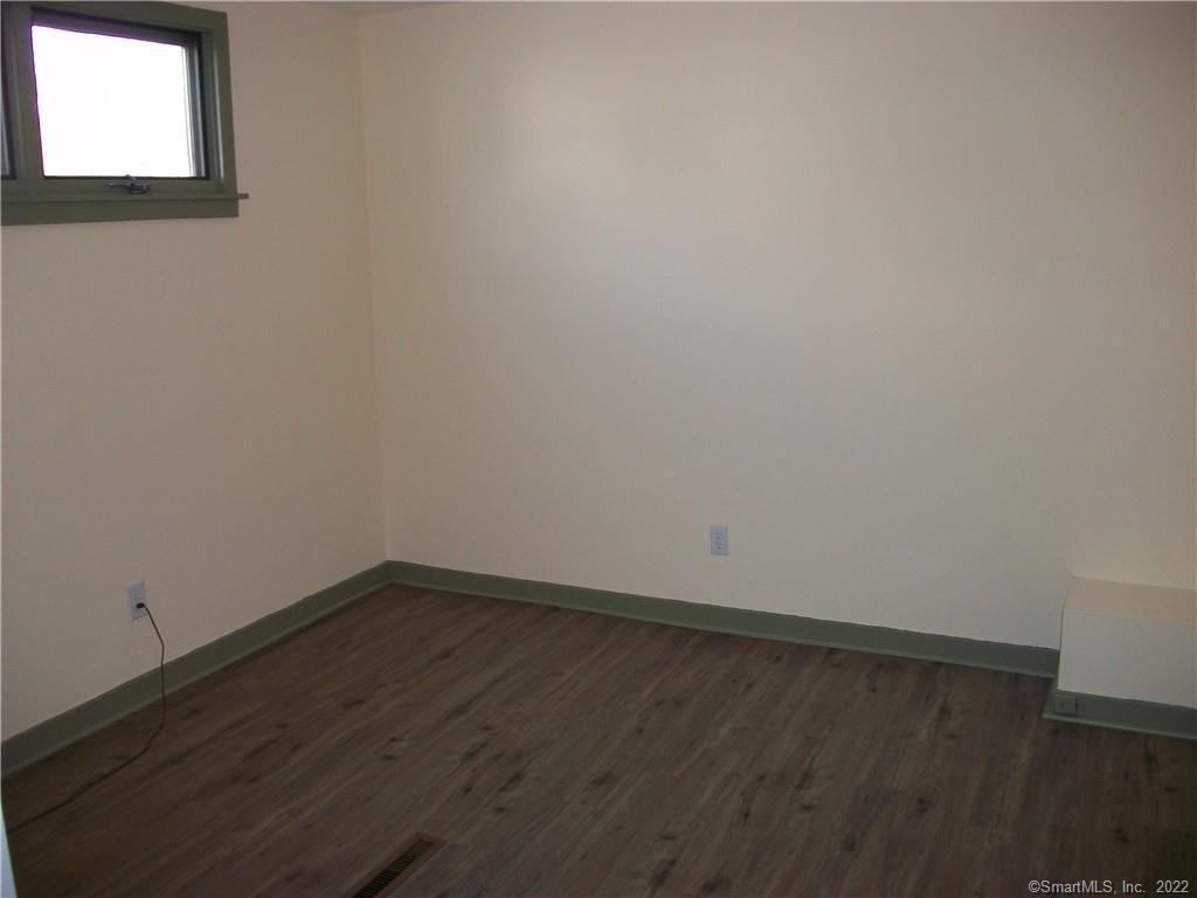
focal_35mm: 32
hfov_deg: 56.8
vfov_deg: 44.2
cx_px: 598
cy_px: 449
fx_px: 1107
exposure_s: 1/30
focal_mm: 5.7
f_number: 2.9
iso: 80
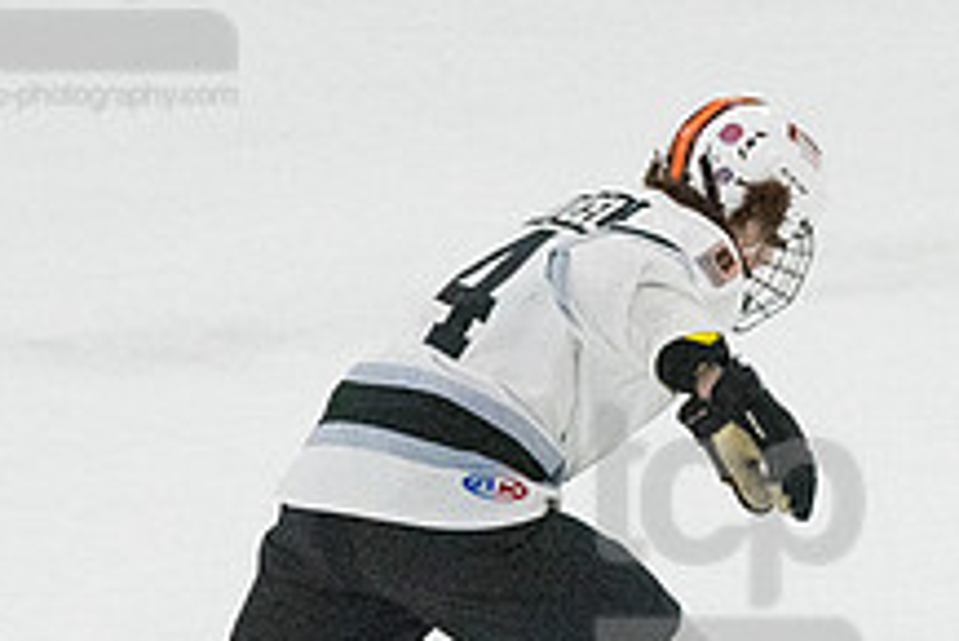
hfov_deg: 3.3
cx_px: 729
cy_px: 561
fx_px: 16500
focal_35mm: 619
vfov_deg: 2.2
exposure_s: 1/1600
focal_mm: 155
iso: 8000
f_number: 5
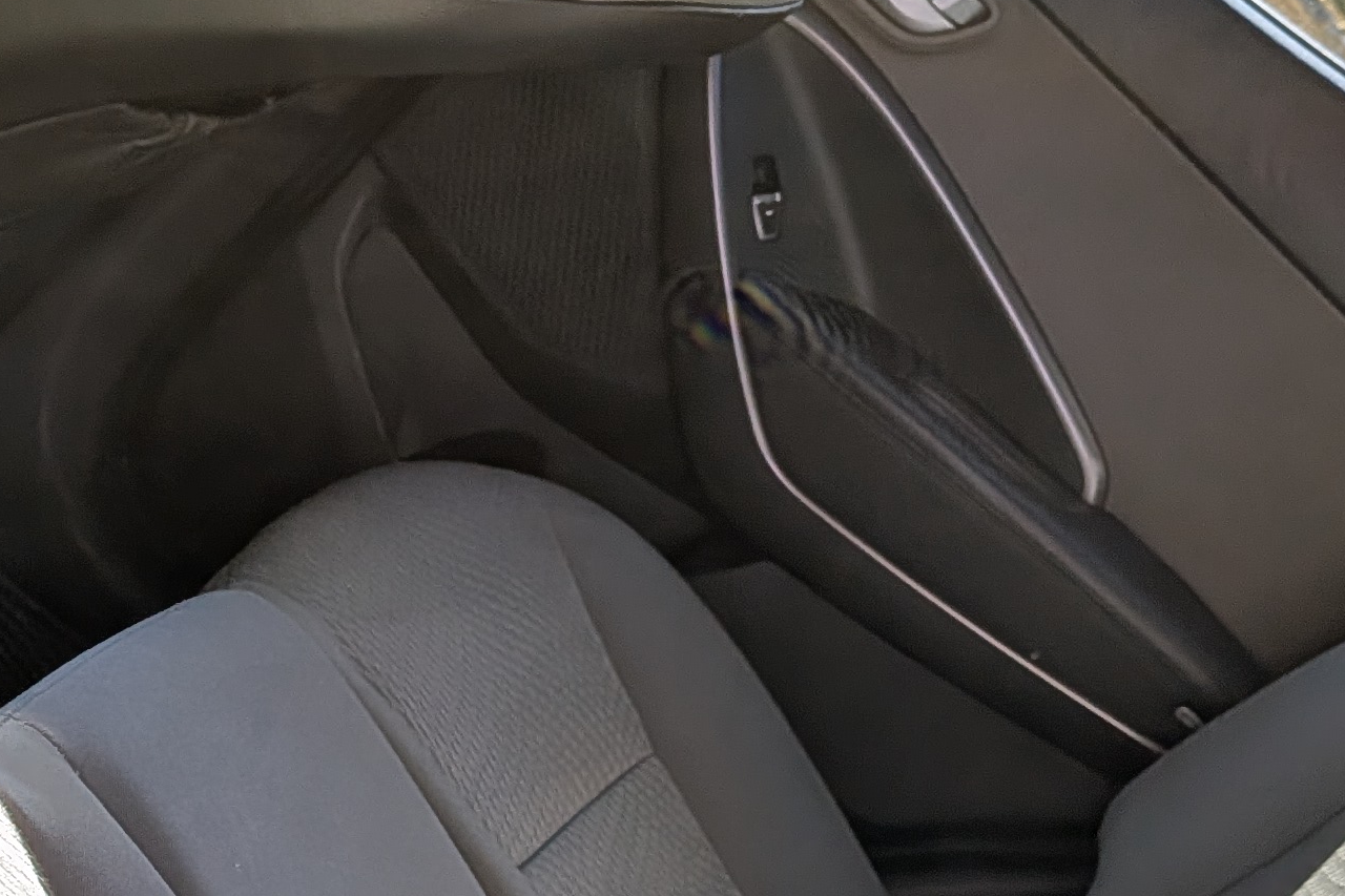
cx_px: 272
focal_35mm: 78
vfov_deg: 17.4
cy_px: 675
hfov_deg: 25.6
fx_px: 2914
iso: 28
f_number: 1.7
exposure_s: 1/159
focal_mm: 4.53
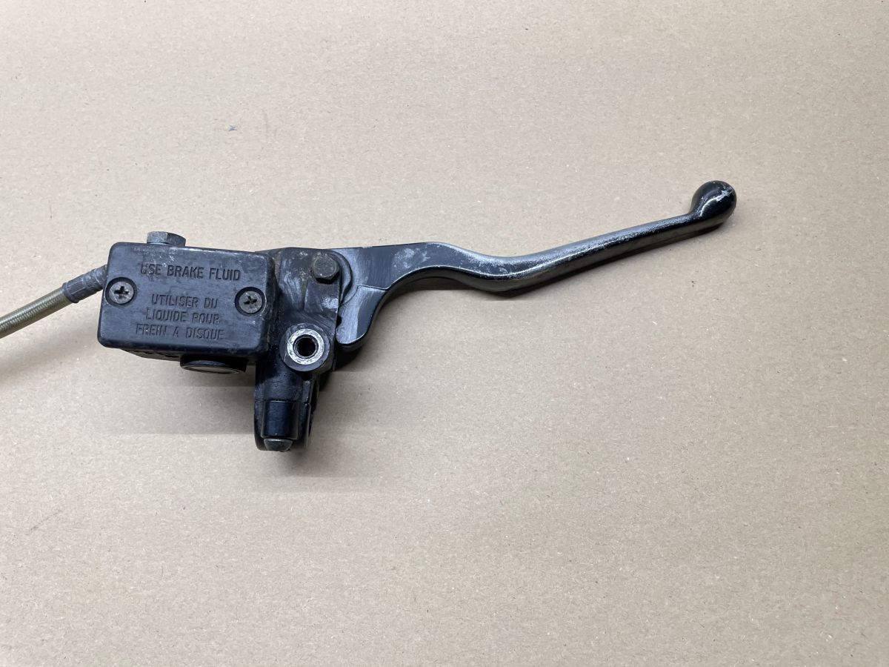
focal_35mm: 26
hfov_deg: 67.3
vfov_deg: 53.1
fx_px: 668
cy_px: 334
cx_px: 444
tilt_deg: -71.6
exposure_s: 1/100
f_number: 1.6
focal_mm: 4.2
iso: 80
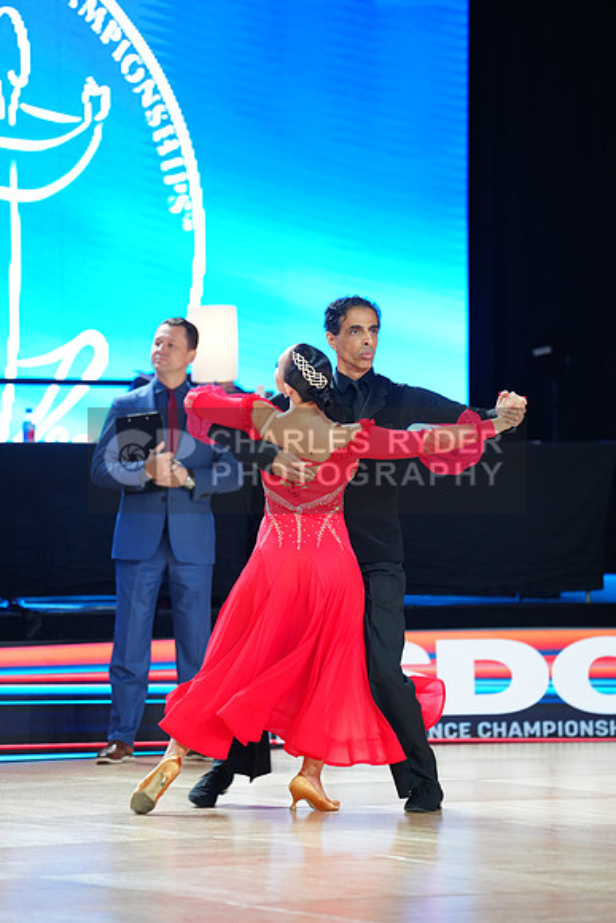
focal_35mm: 200
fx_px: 5130
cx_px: 308
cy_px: 462
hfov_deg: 6.9
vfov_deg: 10.3
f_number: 2.8
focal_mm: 200
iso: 1000
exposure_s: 1/400
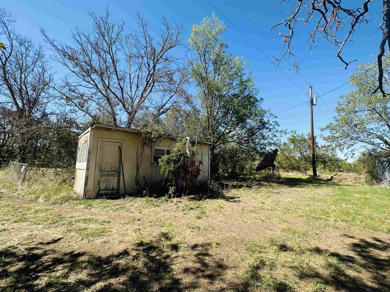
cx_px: 195
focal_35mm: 14
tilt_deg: +6.6
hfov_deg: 102.1
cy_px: 146
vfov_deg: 85.7
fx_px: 158
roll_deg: -1.4
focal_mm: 2.22
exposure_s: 1/812
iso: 40
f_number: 2.2
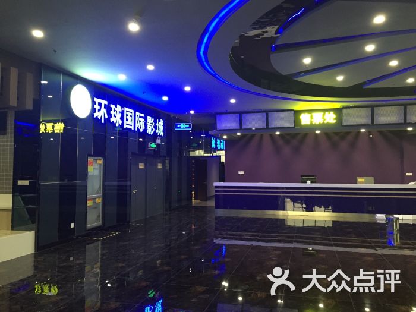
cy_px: 156
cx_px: 208
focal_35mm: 29
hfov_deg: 61.7
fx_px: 349
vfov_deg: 48.2
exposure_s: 1/33
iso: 200
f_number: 2.2
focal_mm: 4.15
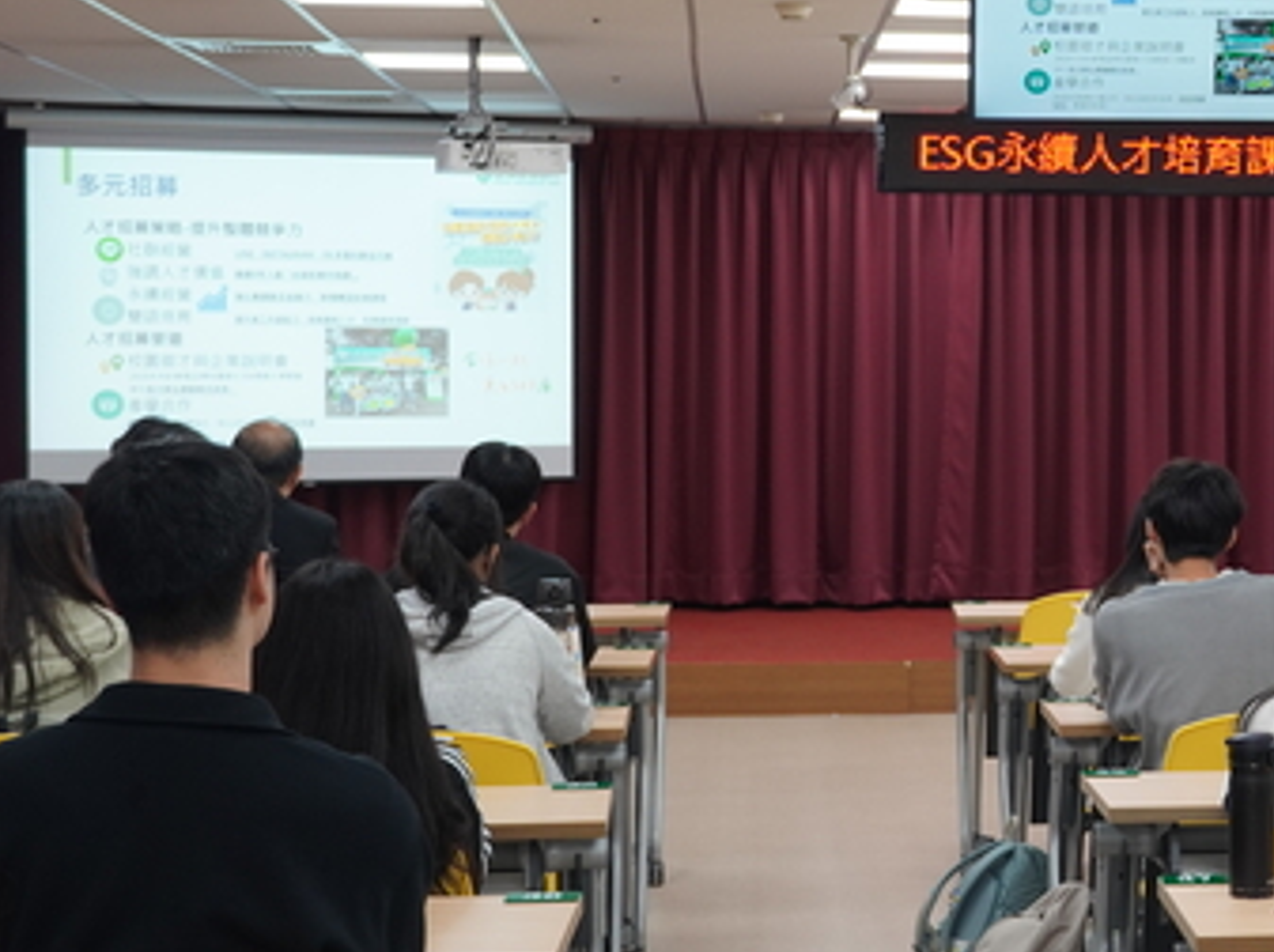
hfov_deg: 20.4
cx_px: 1270
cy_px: 414
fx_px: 3419
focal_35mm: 93
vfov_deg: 15.9
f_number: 4
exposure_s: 1/60
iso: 400
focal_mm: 31
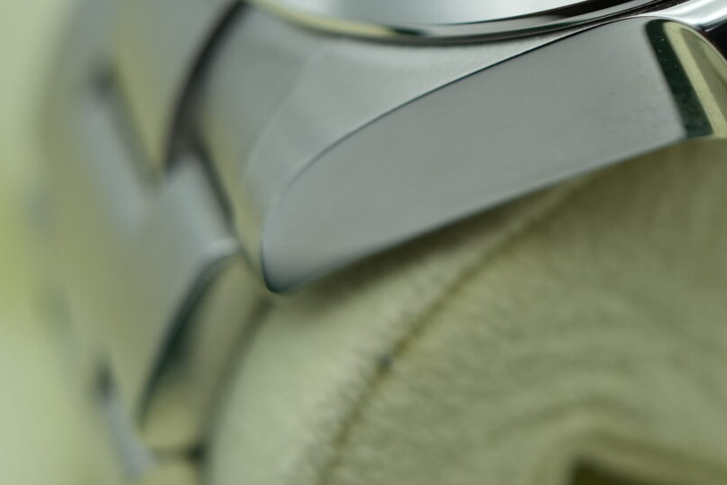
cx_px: 688
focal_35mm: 110
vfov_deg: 12.2
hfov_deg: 18.2
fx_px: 2221
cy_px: -60
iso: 400
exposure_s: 1/250
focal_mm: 35
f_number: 5
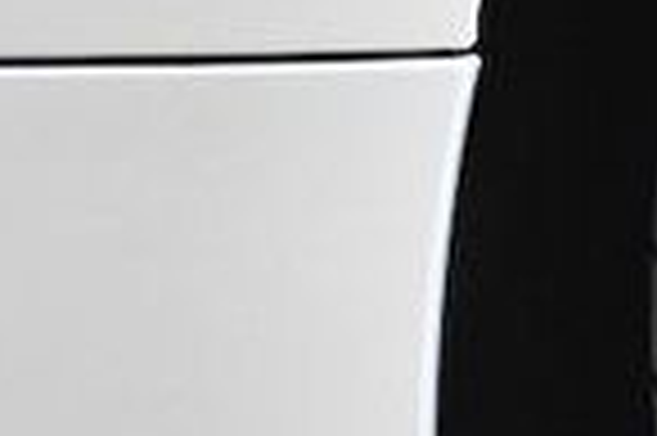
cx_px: 1994
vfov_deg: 3.4
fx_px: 7310
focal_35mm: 401
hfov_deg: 4.9
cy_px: 294
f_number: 4.5
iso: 2500
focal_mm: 38
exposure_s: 1/500
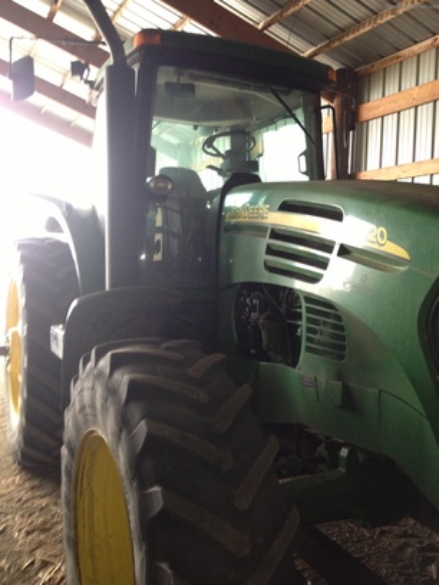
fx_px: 592
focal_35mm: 35
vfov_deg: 52.6
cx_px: 220
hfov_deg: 40.7
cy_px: 292
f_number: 2.4
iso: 125
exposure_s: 1/20
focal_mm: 4.28
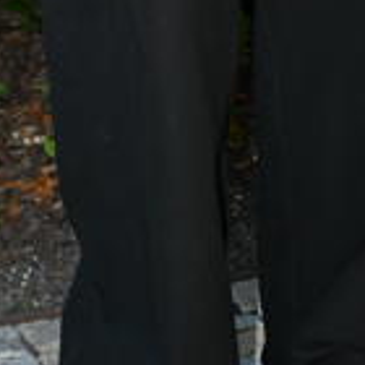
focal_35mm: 245
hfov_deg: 7.1
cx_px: 211
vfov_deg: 6.4
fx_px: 2923
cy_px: -851
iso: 250
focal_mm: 39
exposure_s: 1/640
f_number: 5
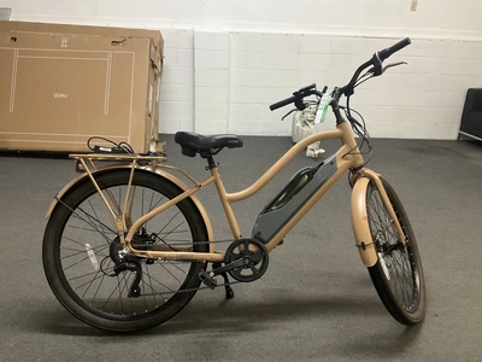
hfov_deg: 61.7
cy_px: 181
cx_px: 241
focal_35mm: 29
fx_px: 404
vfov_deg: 48.2
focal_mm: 3
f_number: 1.8
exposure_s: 1/40
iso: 200
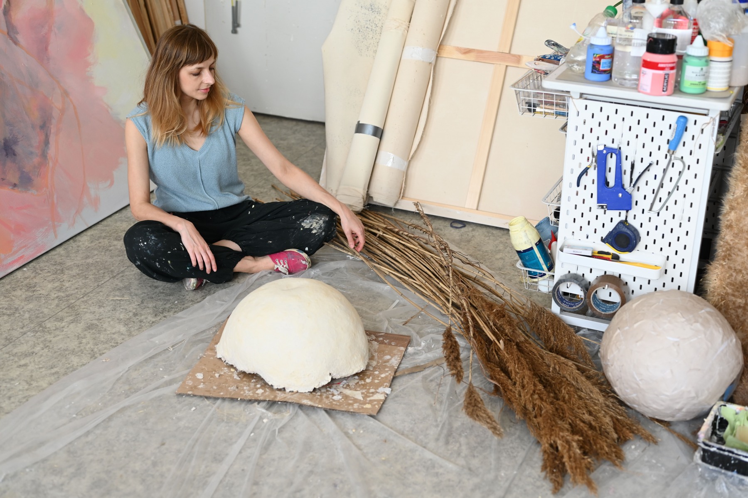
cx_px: 374
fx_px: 1038
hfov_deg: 39.6
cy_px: 249
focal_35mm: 50
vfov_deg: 27.0
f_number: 2.8
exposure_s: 1/160
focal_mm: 50
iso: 400
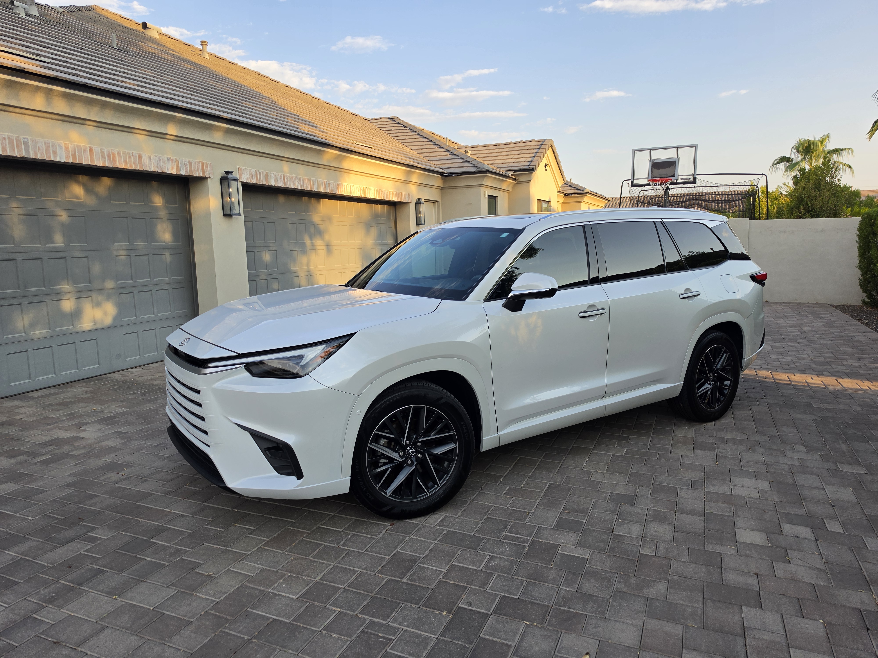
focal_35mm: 23
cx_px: 439
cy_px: 329
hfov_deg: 73.9
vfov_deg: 58.9
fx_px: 583
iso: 64
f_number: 1.4
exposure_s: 1/1659
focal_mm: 6.5
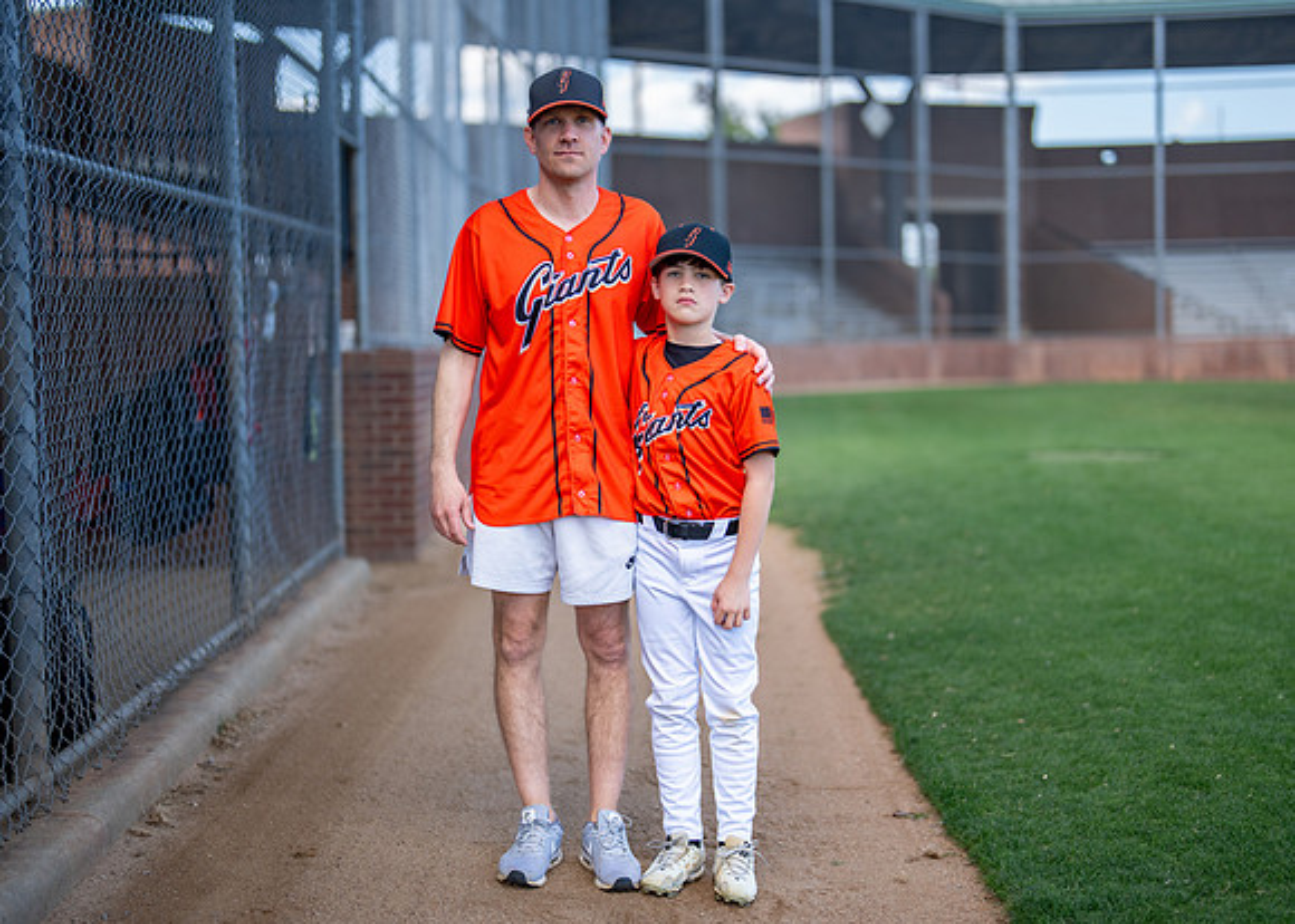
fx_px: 2063
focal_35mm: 56
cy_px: 482
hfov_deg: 34.9
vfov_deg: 25.3
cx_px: 657
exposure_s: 1/2000
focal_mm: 50
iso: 125
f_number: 1.2
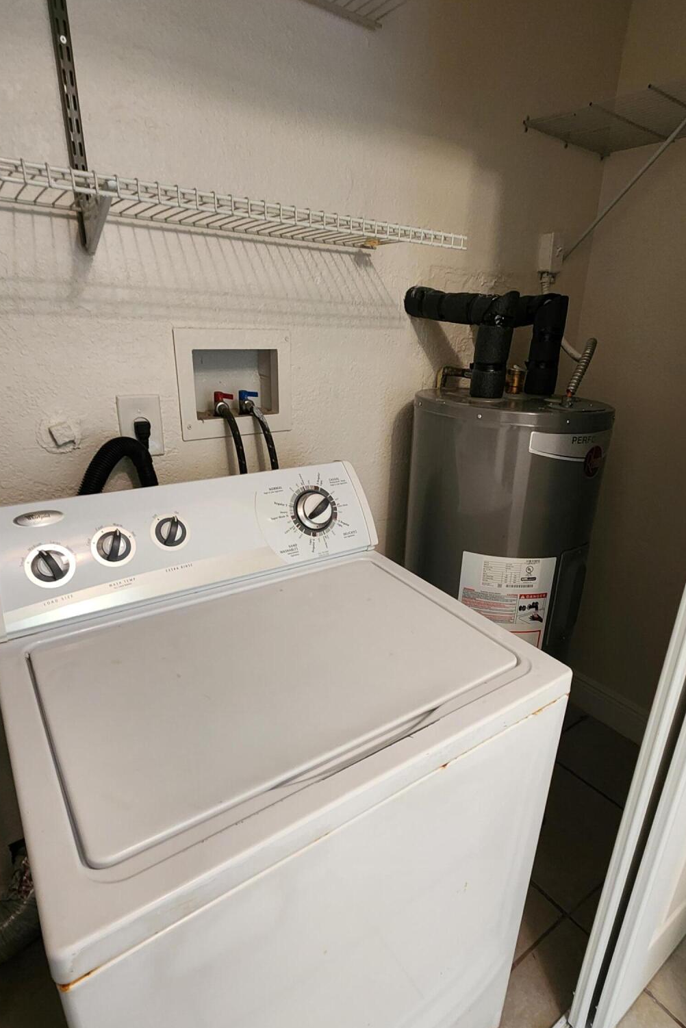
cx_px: 394
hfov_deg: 67.0
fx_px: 514
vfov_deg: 90.0
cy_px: 534
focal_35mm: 18
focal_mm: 2.2
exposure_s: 1/30
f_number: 2.2
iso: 320
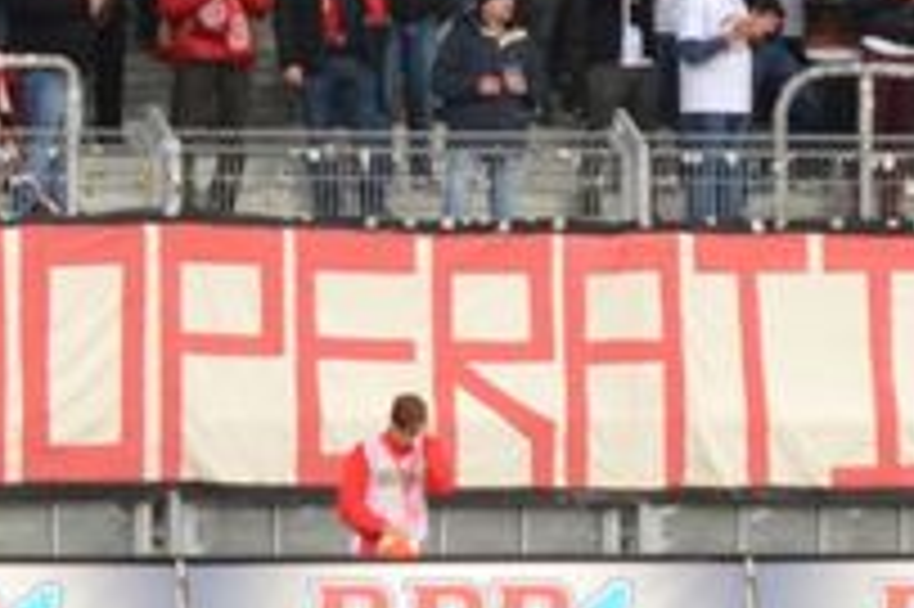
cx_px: 991
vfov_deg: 4.6
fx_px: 7483
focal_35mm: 295
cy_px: 135
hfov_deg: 7.0
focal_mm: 70
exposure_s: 1/3200
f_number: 3.2
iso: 1600
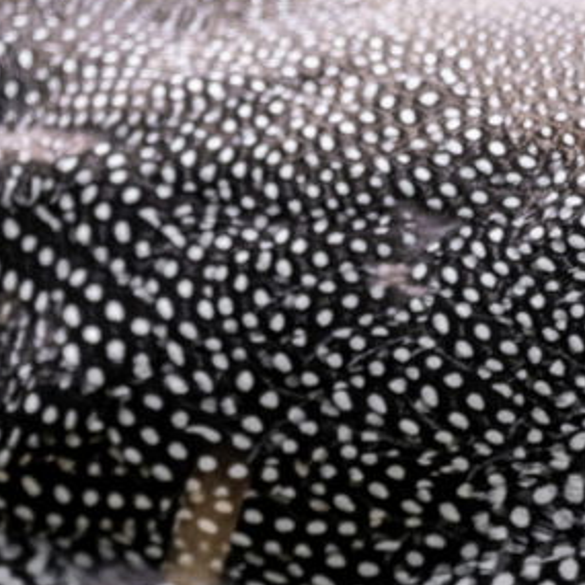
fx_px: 54797
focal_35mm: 2866
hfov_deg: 0.6
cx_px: 755
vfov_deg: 0.6
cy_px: 659
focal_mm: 500
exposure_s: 1/1000
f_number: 4
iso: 280
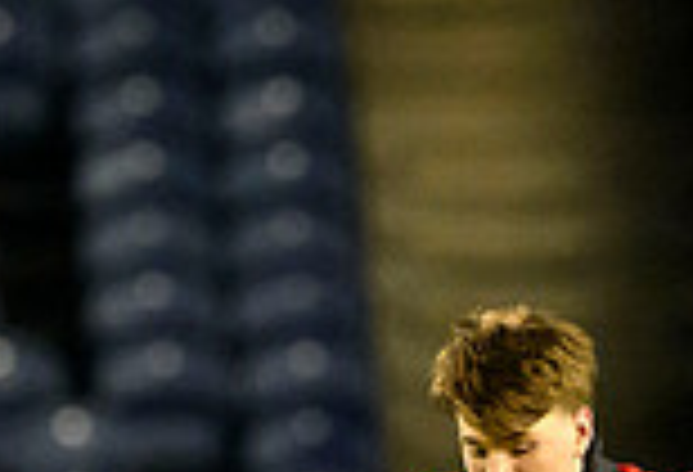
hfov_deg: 0.7
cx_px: 595
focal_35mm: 2735
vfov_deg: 0.5
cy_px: 1199
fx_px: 53016
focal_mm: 400
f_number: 4
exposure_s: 1/640
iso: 10000
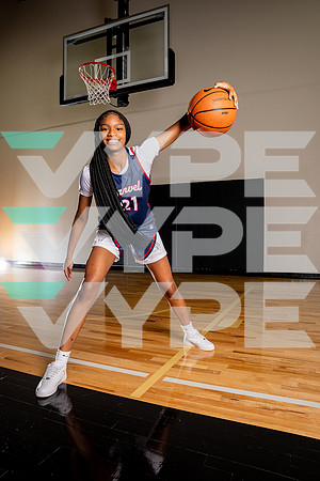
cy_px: 240
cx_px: 160
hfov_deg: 53.1
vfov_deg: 73.7
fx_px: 320
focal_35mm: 24
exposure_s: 1/200
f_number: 7.1
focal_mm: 24
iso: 640
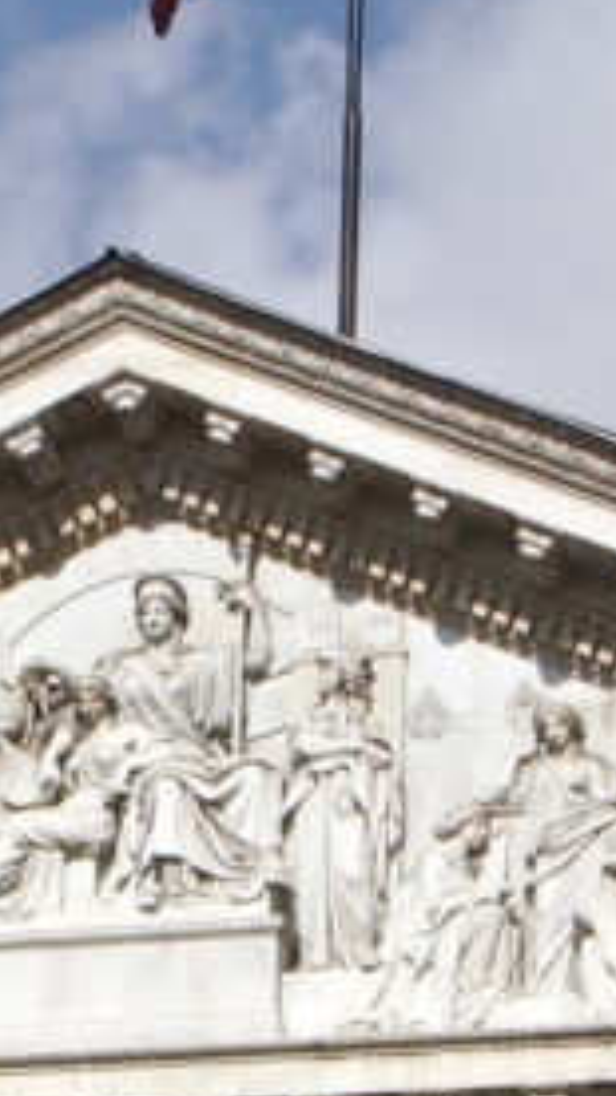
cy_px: 957
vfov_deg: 7.4
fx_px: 8489
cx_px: 234
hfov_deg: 4.2
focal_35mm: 292
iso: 50
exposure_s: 1/400
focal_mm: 12.2
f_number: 6.2
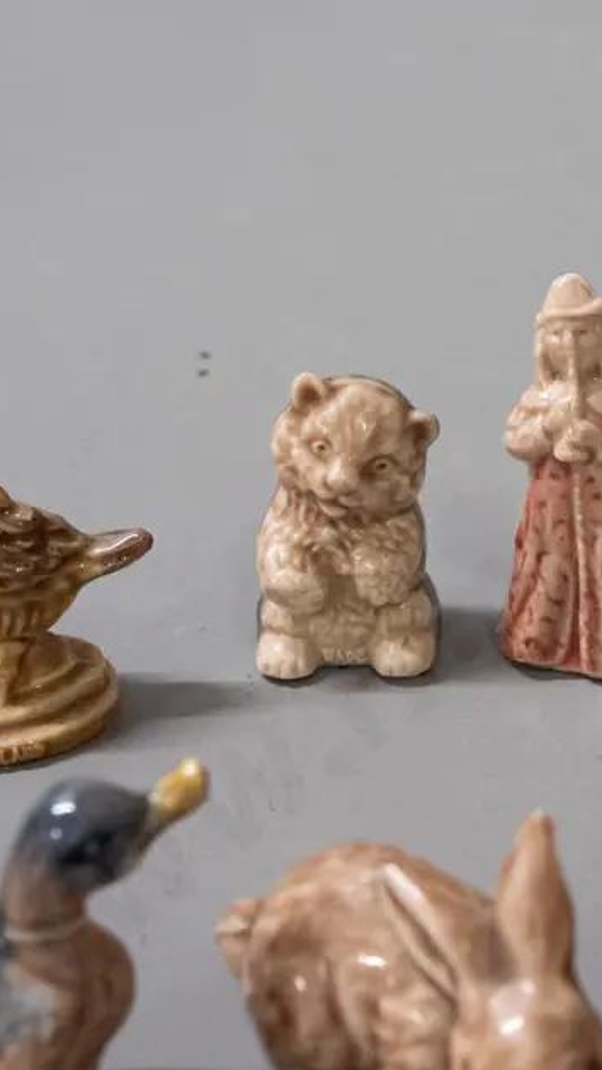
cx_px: 662
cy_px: 480
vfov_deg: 29.7
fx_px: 2014
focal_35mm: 71
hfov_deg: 16.5
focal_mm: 20
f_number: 5.6
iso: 3200
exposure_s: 1/100
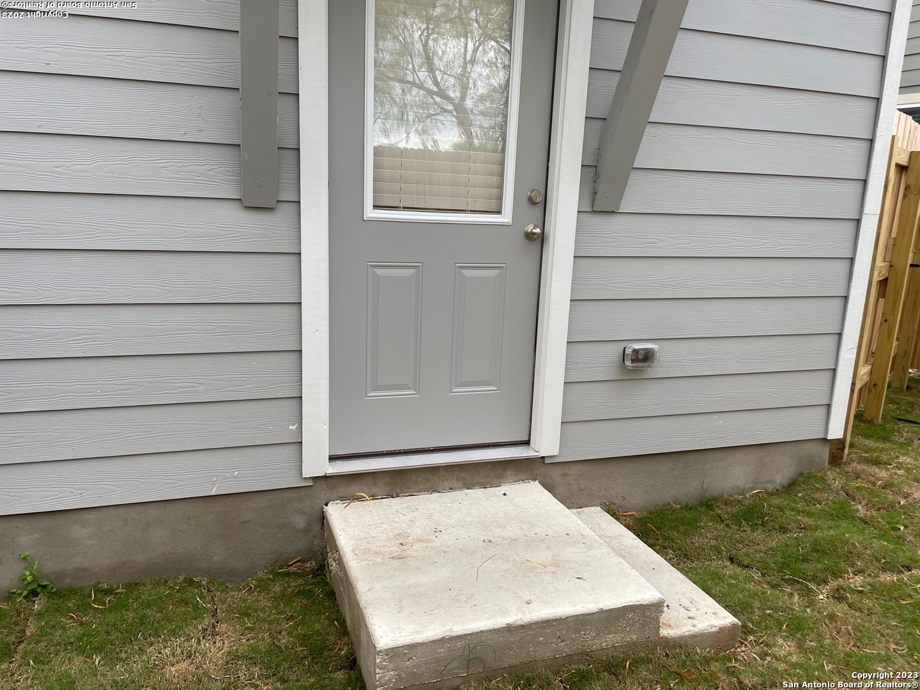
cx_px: 460
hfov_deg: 67.3
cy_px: 345
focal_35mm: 26
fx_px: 691
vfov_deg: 53.1
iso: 32
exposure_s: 1/166
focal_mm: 4.2
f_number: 1.6
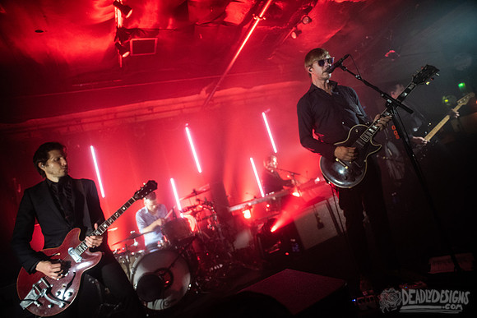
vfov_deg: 62.0
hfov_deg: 84.0
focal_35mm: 20
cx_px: 238
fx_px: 265
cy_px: 159
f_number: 3.2
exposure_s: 1/125
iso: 3200
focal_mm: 20
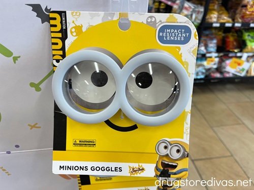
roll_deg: -2.1
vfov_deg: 54.9
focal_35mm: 25
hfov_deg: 69.4
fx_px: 183
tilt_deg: -33.3
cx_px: 127
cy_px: 95
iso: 100
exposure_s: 1/120
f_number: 1.6
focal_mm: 5.1
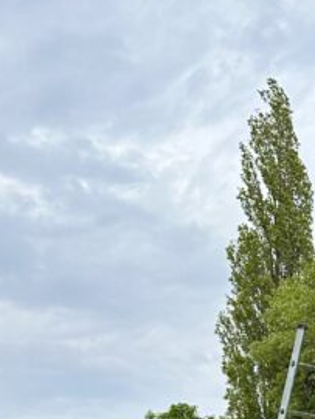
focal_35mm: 91
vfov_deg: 18.7
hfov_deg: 16.2
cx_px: 65
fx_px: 1102
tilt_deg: -0.1
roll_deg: -0.1
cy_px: 653
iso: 80
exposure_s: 1/3717
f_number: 1.78
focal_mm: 6.86
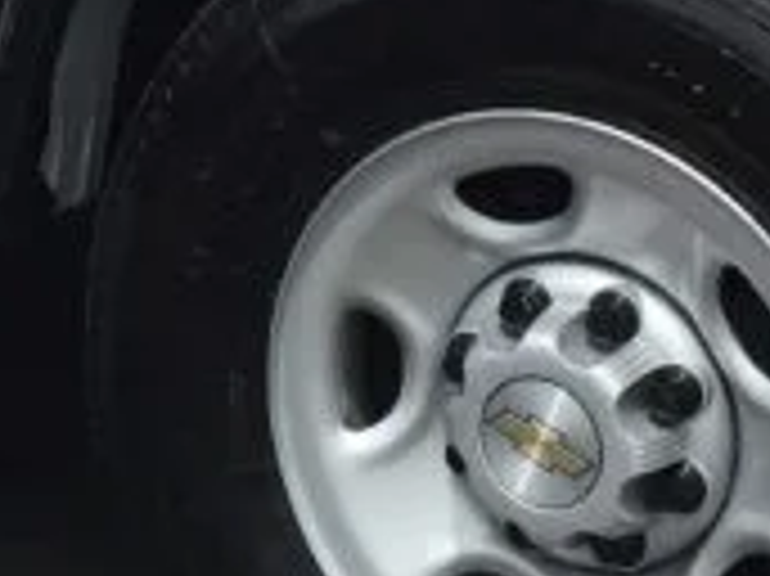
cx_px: -221
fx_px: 3868
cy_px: -747
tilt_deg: -5.0
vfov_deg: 8.0
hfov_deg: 11.1
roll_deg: -3.8
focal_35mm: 174
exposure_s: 1/3049
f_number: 2.2
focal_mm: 4.15
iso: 32
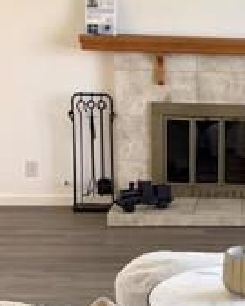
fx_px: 871
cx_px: 318
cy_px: 186
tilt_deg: -10.4
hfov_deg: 15.3
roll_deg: -3.0
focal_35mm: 96
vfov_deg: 19.9
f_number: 1.6
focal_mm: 5.96
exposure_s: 1/122
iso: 125
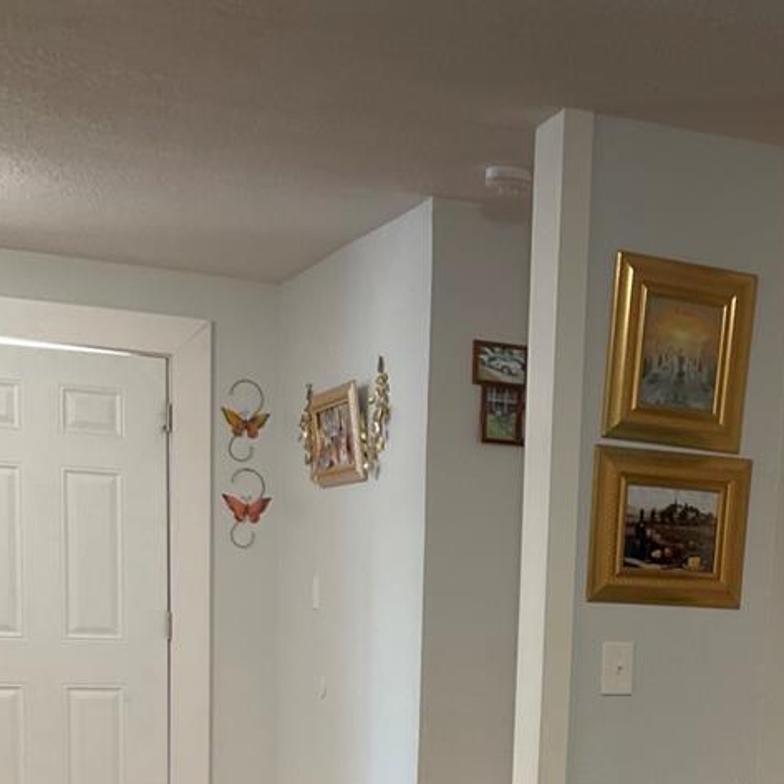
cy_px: 835
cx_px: 675
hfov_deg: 25.8
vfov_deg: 24.9
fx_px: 1666
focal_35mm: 65
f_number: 1.8
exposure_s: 1/30
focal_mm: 3
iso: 320
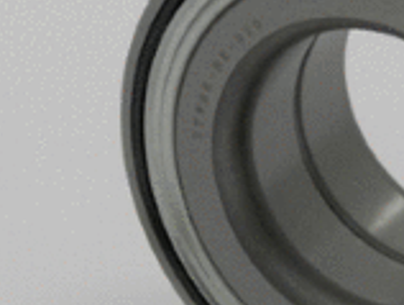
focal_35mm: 276
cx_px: 341
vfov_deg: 5.4
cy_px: 274
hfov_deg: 7.2
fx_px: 3226
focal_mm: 14.6
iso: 160
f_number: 4.2
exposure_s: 1/160
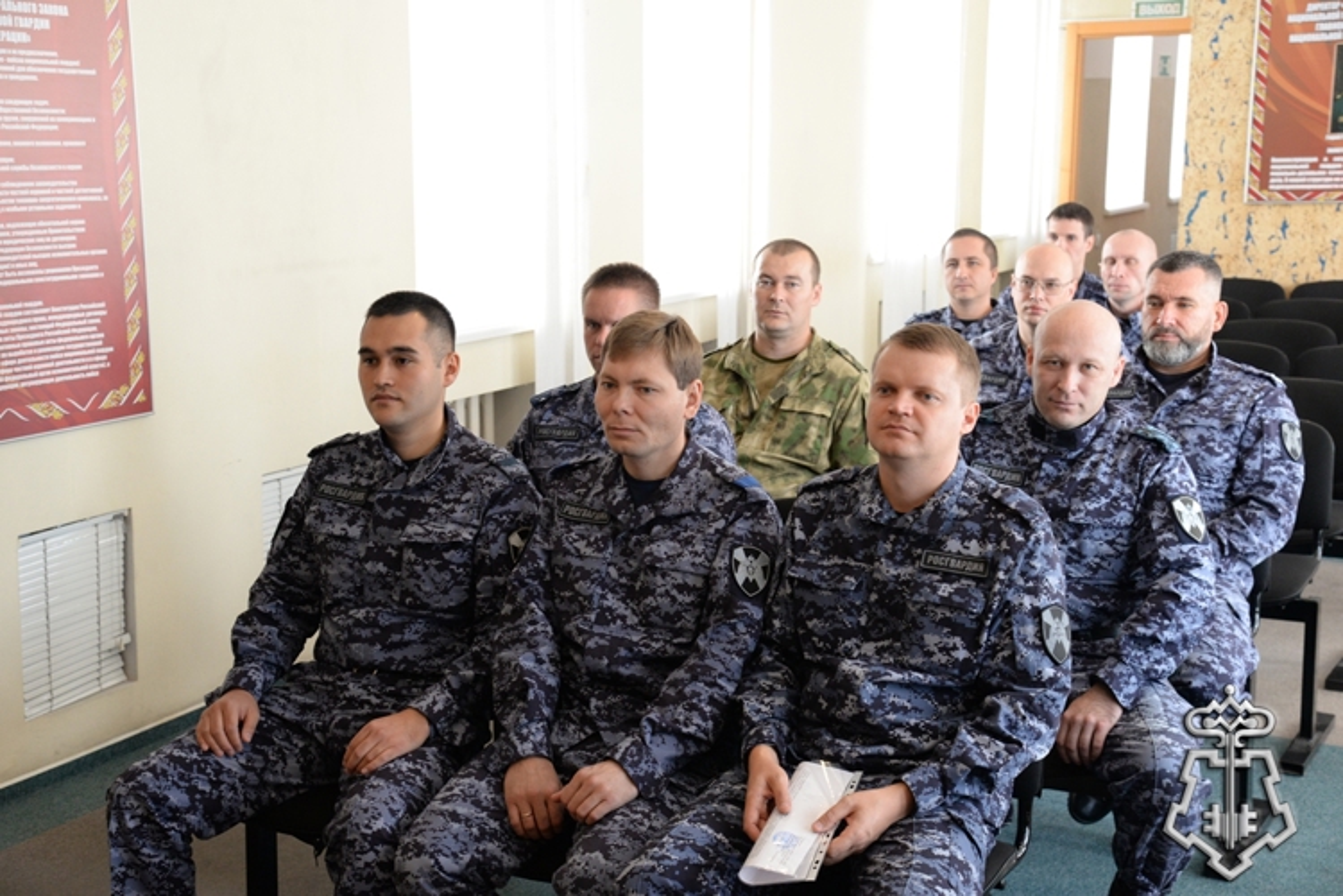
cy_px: 448
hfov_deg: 36.2
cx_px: 672
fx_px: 2052
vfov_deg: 24.6
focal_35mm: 55
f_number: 6.3
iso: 2000
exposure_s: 1/125
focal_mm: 55
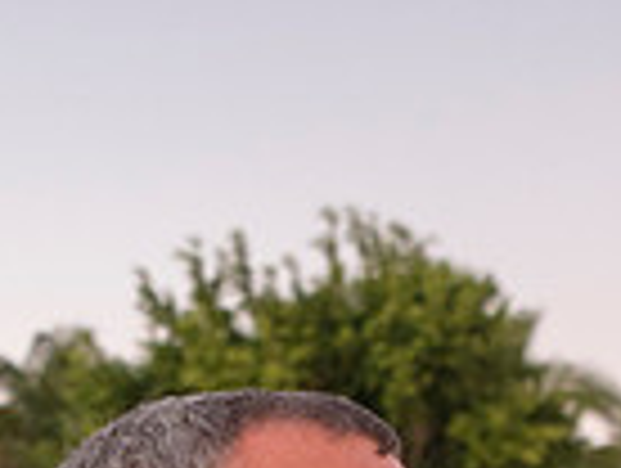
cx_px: 279
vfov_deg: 14.1
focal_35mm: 97
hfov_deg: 20.2
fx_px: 1743
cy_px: 749
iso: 2000
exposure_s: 1/250
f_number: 3.2
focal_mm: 24
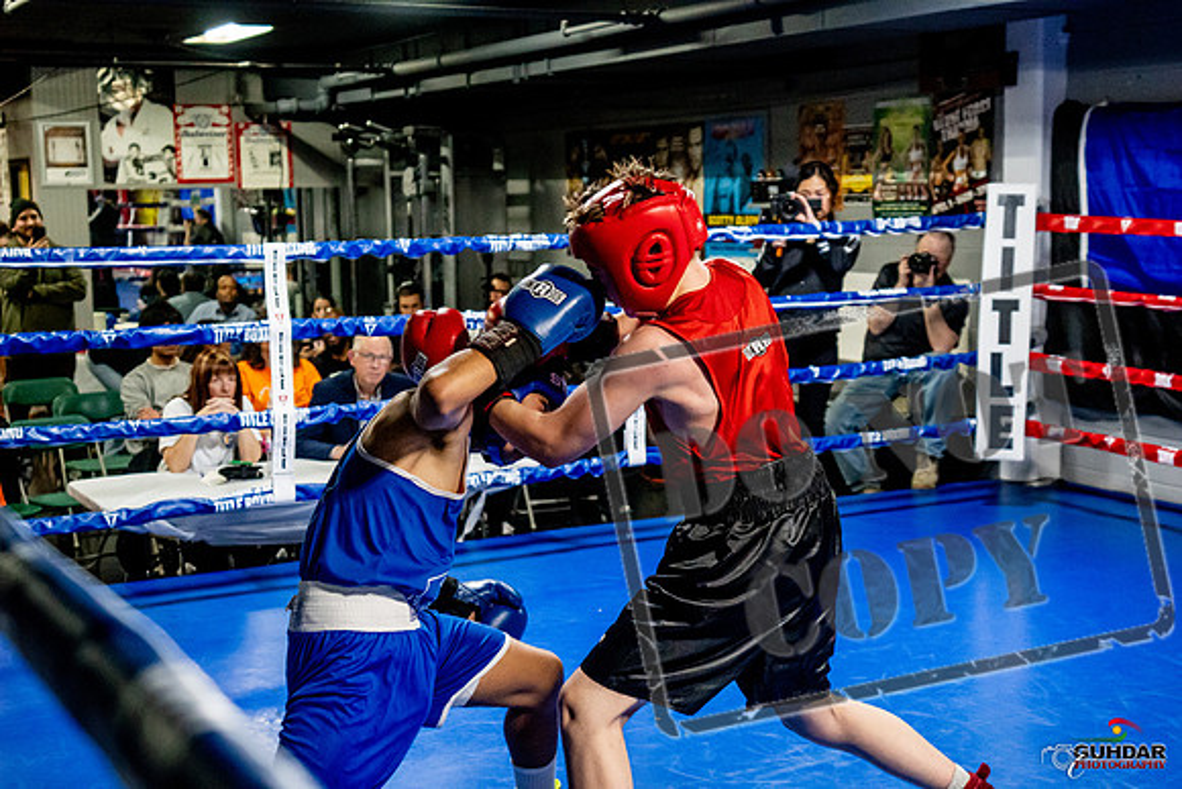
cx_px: 591
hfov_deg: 38.2
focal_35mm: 52
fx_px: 1708
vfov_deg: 26.0
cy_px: 394
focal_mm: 35
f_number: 2.8
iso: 5000
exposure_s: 1/800
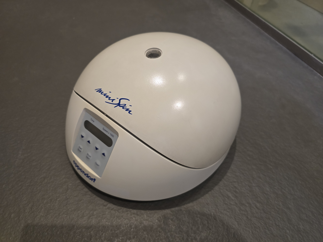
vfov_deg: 58.9
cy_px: 121
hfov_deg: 73.9
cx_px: 162
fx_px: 215
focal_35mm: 23
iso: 640
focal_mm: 6.3
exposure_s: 1/60
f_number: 1.7
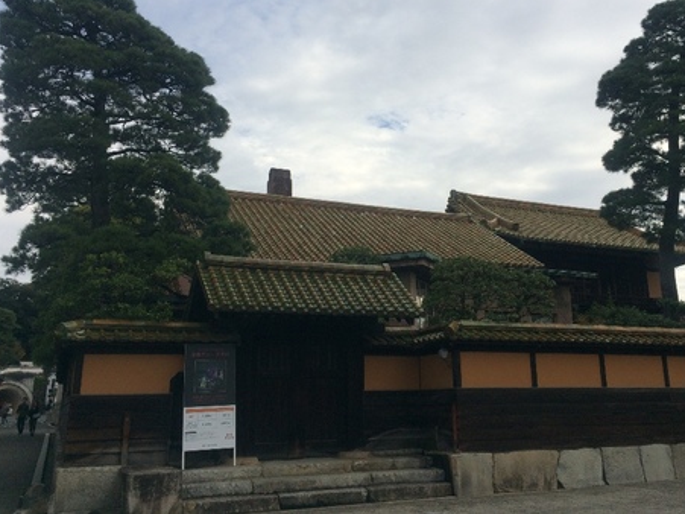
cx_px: 384
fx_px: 712
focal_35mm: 36
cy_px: 196
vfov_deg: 39.4
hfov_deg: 51.2
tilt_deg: +16.8
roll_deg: +2.4
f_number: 2.2
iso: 32
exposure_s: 1/1642
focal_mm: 4.15
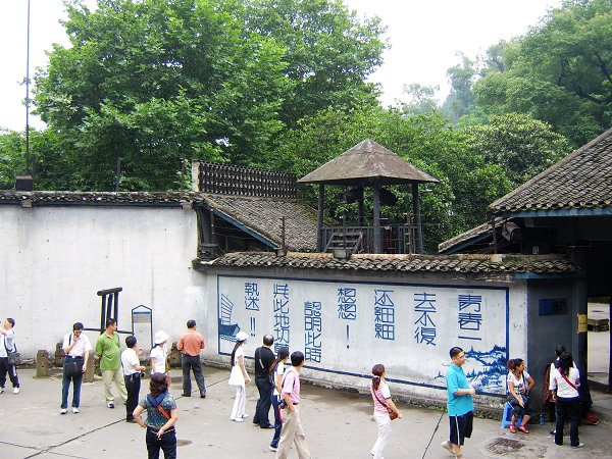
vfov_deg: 45.4
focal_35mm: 31
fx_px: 548
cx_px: 306
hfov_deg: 58.4
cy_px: 230
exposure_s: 1/84
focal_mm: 8.13
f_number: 2.7
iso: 50
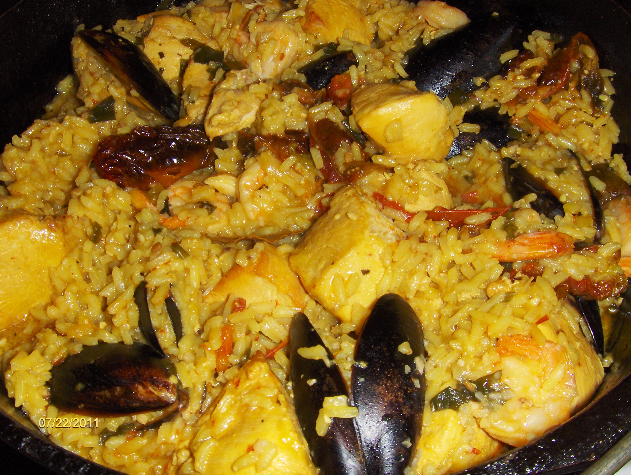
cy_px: 238
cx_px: 316
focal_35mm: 41
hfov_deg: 45.7
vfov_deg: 35.2
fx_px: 748
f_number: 5.09
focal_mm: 6.5
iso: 100
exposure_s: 1/60
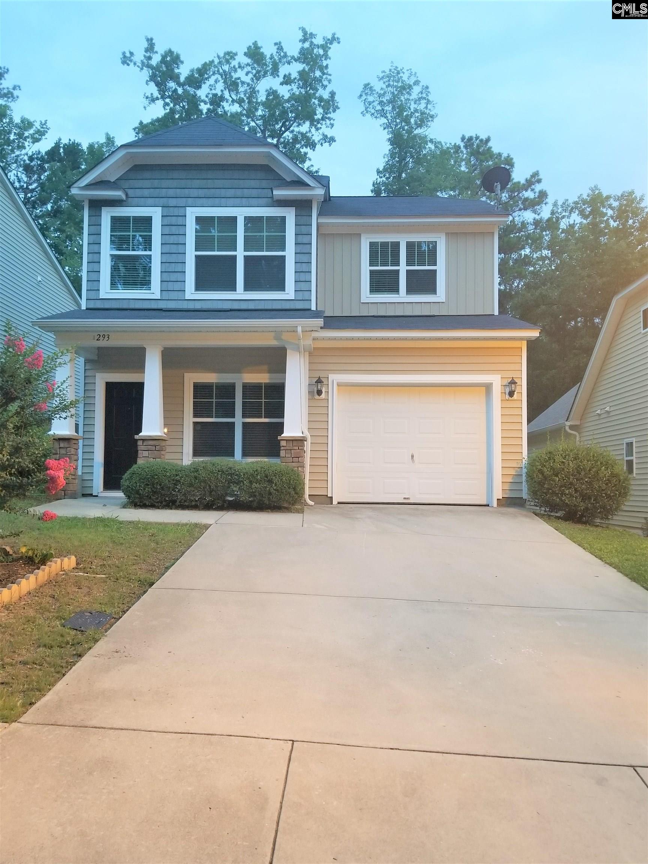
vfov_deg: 67.3
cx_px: 324
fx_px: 649
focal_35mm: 26
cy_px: 432
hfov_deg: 53.1
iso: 250
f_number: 1.7
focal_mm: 4.3
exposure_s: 1/15
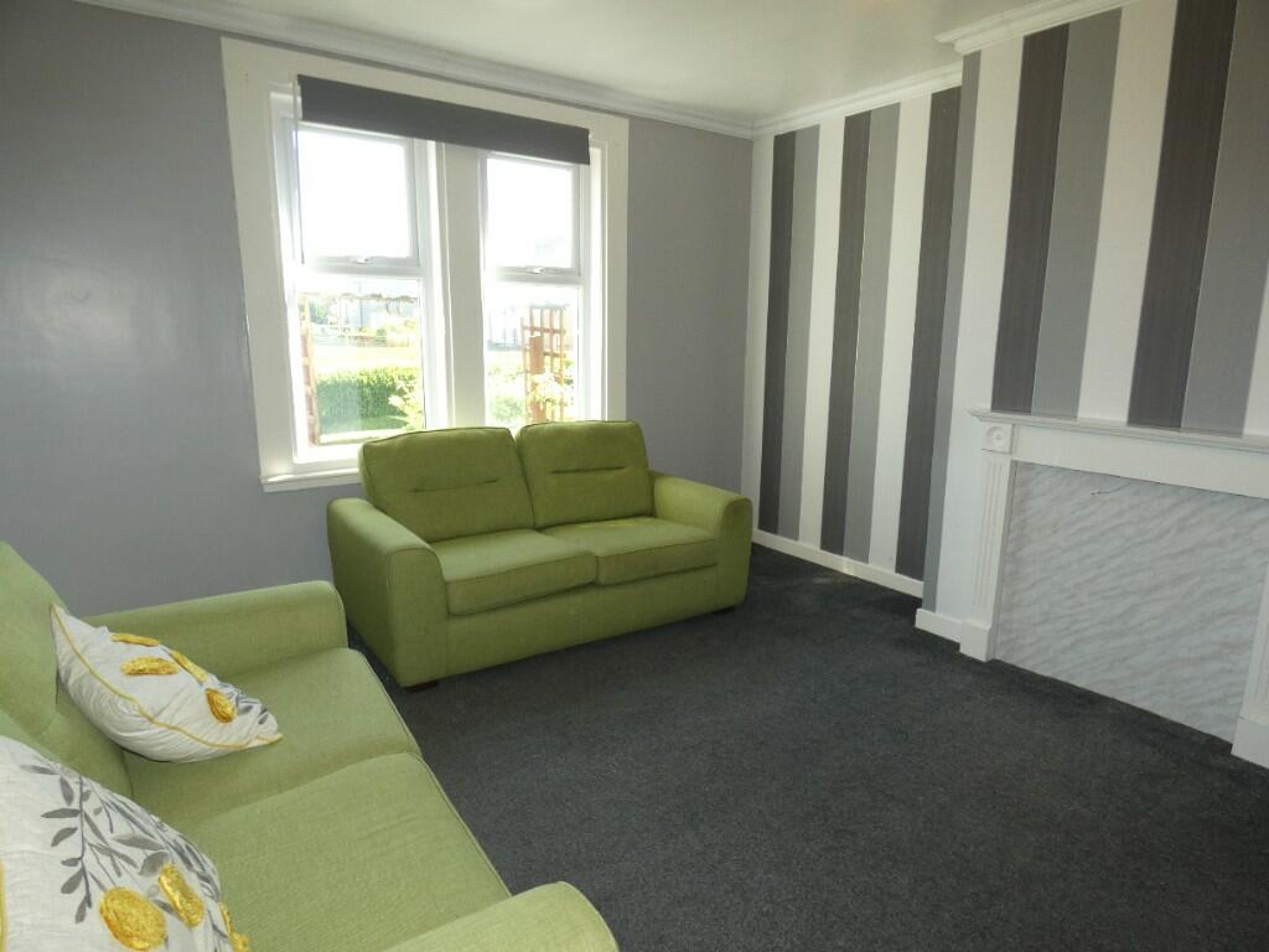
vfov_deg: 66.0
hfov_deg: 81.7
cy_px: 476
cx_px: 634
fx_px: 733
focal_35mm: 20
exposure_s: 1/60
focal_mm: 3.6
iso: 100
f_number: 2.8
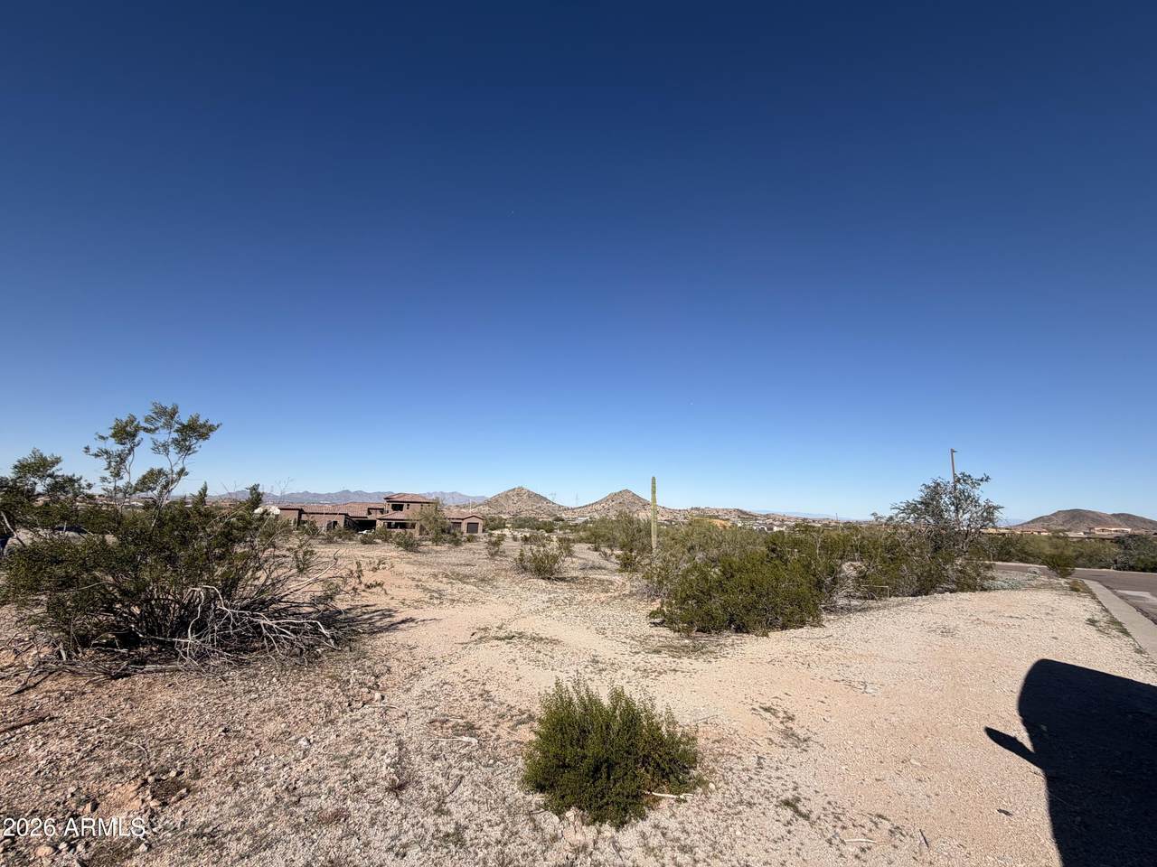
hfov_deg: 102.1
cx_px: 578
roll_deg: -2.0
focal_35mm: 14
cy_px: 434
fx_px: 468
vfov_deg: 85.7
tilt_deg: +9.7
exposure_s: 1/1145
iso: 20
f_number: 2.2
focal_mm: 2.22
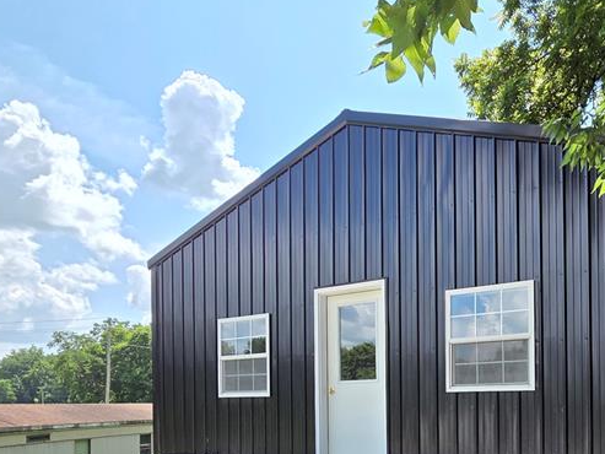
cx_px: 455
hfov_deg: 61.6
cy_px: 400
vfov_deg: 46.8
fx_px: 472
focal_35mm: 27
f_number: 2.2
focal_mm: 2.2
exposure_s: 1/2000
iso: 125
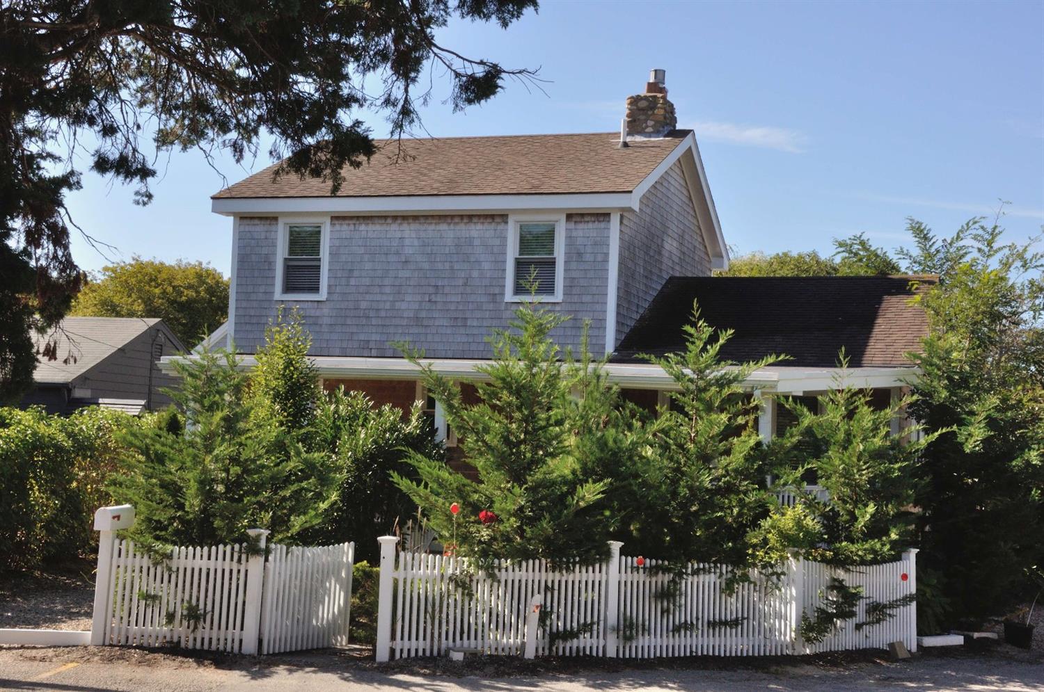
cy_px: 346
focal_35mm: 52
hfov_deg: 37.9
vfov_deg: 25.7
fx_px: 1520
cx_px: 522
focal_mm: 35
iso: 400
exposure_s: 1/200
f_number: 18
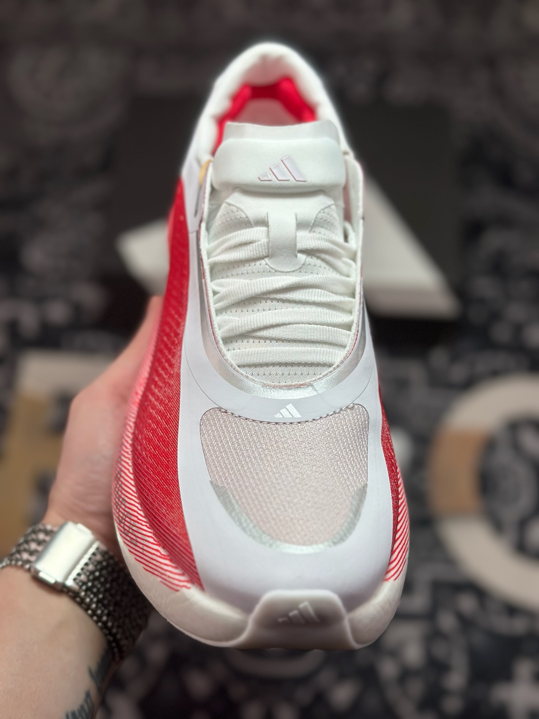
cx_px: 270
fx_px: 997
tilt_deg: -57.7
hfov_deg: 30.3
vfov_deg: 39.7
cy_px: 360
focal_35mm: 48
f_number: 1.78
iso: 100
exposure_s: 1/2597
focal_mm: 6.86
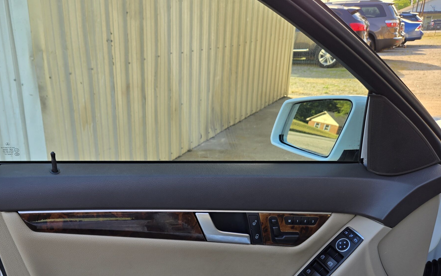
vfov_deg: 35.5
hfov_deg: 54.1
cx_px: 144
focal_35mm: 35
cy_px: 206
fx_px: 421
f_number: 1.8
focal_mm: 5.4
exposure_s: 1/232
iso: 25
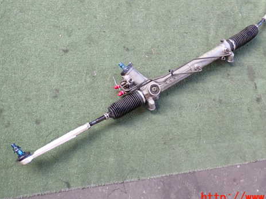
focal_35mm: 39
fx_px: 300
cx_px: 158
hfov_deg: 47.6
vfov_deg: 36.6
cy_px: 76
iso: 100
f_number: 2.3
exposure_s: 1/60
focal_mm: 5.4
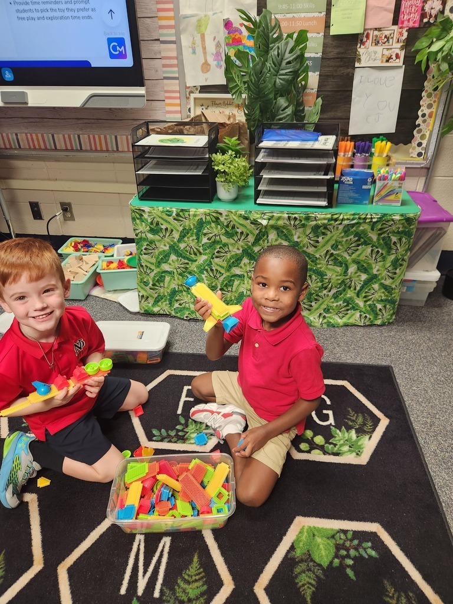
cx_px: 226
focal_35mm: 23
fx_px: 401
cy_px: 302
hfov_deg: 58.9
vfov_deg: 73.9
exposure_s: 1/120
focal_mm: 5.4
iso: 400
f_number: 1.8
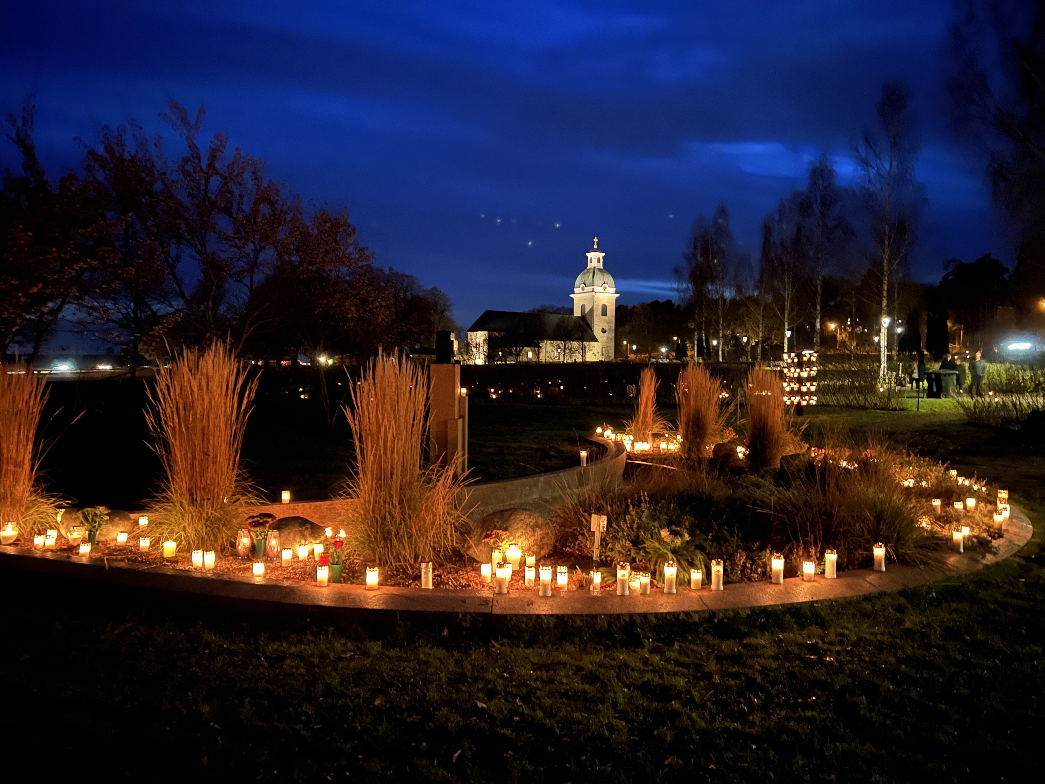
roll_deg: -1.0
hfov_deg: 67.3
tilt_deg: -2.2
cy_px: 392
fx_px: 785
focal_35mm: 26
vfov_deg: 53.1
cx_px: 522
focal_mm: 5.7
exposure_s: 1/5
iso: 2000
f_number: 1.5
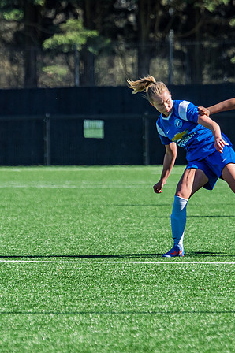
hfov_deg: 3.2
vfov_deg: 4.8
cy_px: 215
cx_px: 208
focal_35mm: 432
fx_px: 4236
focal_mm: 210
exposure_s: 1/2000
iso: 400
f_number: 5
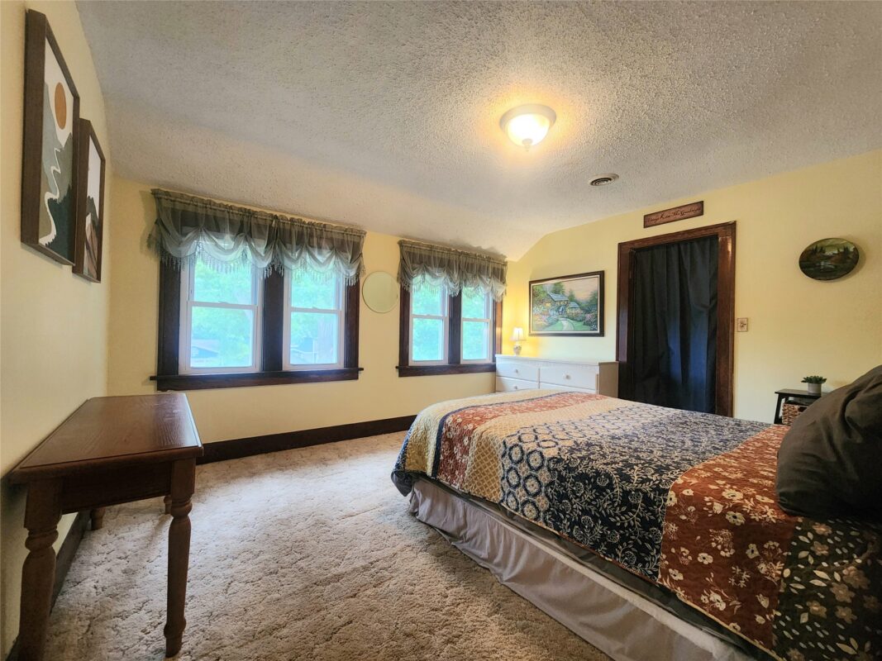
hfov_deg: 106.2
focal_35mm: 13
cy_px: 330
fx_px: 331
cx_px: 441
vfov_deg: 89.9
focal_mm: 2.2
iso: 400
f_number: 2.2
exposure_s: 1/60.2
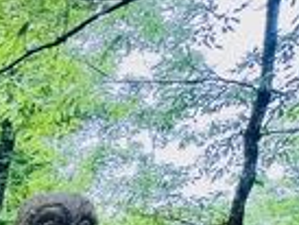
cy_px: 593
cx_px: -545
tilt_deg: +0.9
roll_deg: +0.1
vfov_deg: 9.0
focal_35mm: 143
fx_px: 1236
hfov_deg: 10.5
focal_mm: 6.76
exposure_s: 1/170
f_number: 1.78
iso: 80
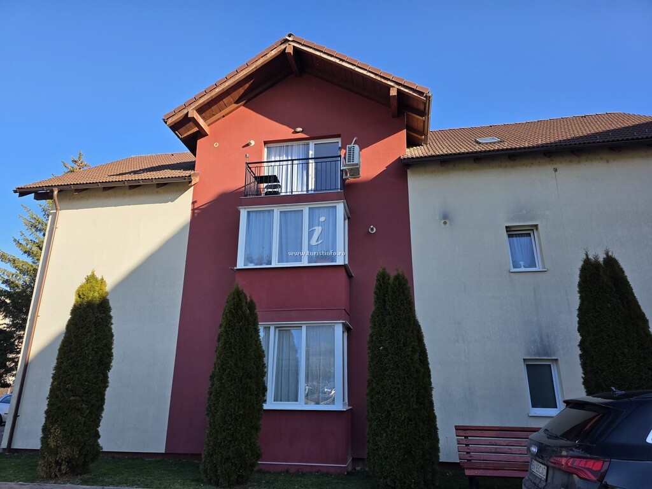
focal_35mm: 23
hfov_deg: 73.9
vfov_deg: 58.9
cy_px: 244
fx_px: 433
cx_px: 326
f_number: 1.7
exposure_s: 1/3126
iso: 80
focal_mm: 6.3
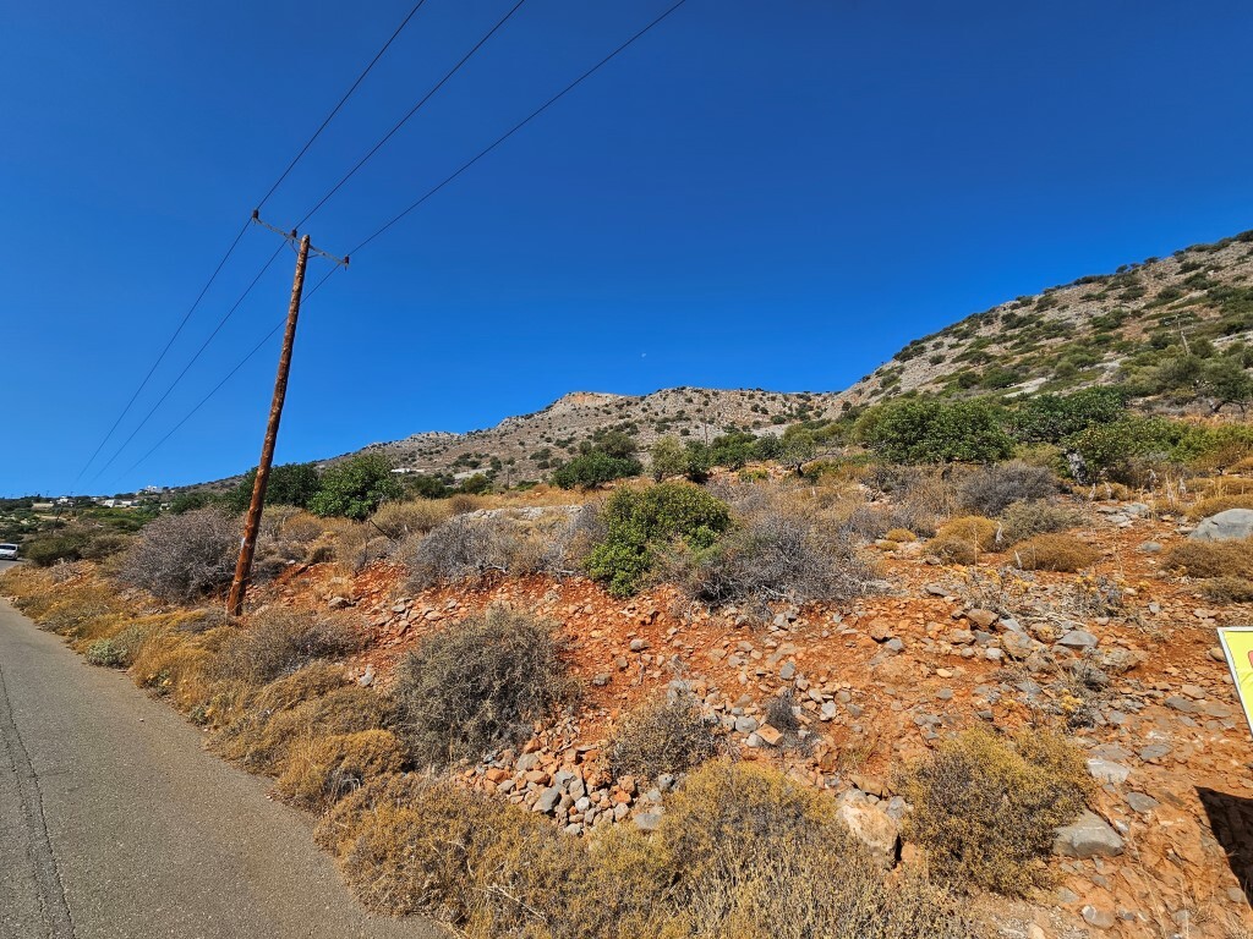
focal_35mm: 13
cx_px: 626
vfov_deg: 89.9
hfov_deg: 106.2
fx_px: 471
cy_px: 470
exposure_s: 1/2417
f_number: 2.2
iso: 50
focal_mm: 2.2
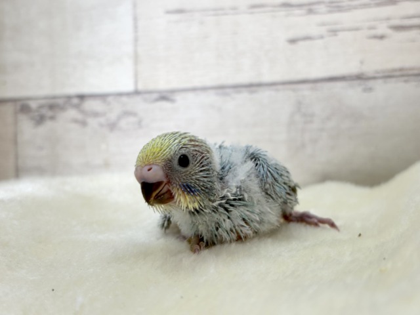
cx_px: 210
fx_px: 631
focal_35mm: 52
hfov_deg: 36.8
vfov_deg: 28.0
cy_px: 158
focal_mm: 5.96
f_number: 1.6
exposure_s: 1/50
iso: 40
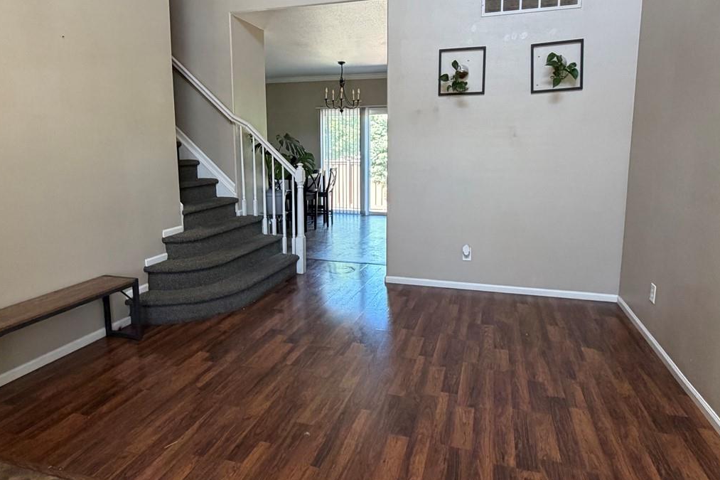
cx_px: 355
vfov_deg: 54.9
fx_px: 460
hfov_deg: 76.1
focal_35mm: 23
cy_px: 210
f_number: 2.2
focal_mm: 2.22
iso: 320
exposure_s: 1/91
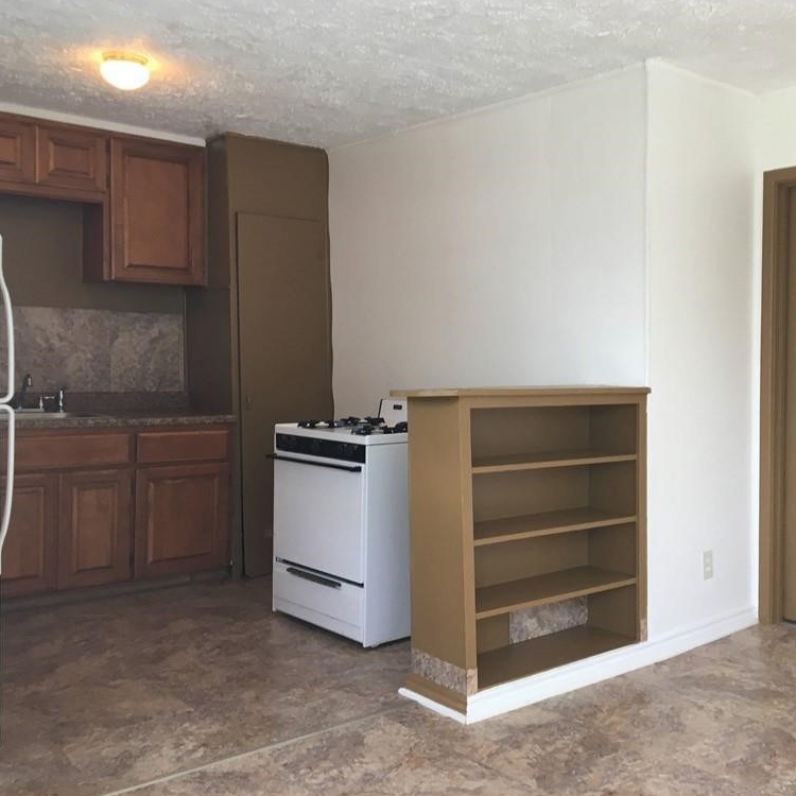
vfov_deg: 47.2
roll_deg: -0.9
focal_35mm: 35
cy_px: 393
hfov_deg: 46.7
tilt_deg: -1.4
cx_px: 508
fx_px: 911
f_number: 2.2
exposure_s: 1/30
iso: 50
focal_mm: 4.15
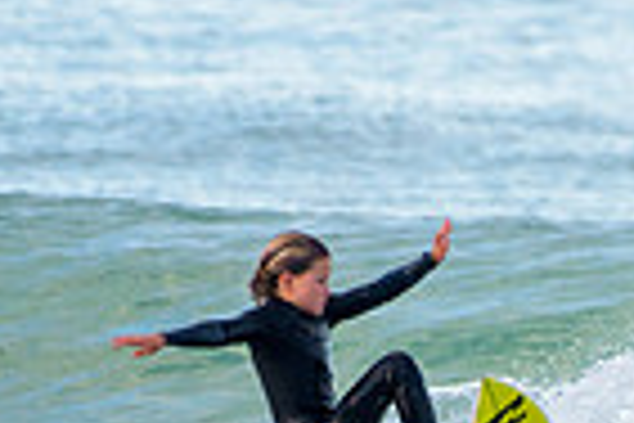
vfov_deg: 0.5
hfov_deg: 0.8
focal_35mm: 2531
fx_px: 44570
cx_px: 604
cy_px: 519
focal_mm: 500
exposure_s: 1/2000
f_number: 5.6
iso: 320
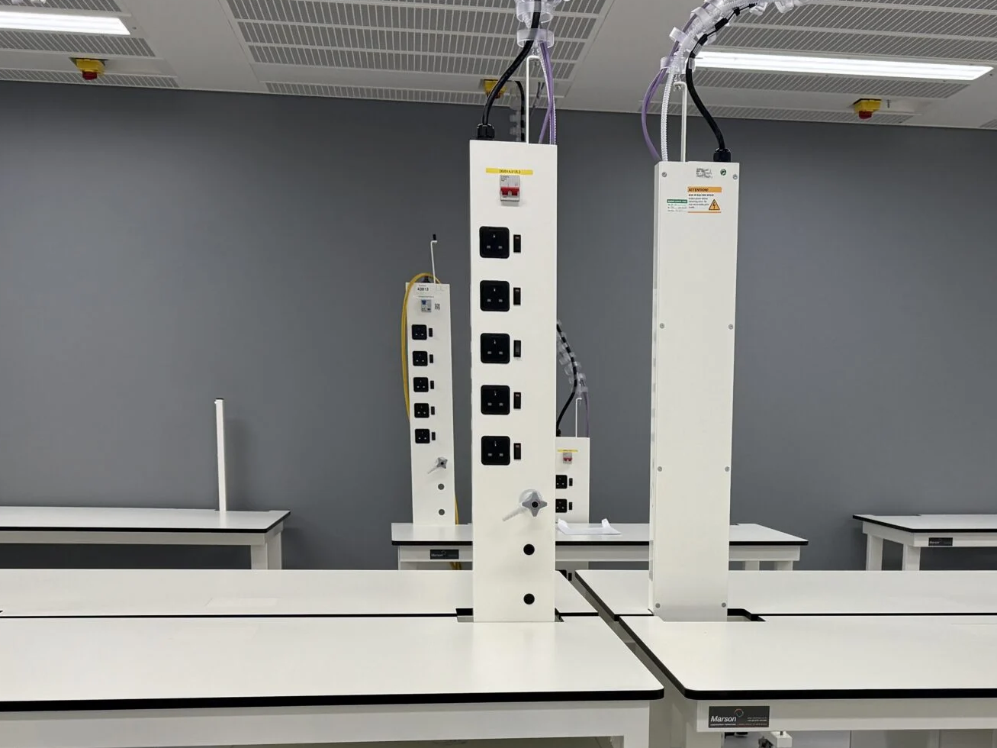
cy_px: 624
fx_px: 1354
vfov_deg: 30.0
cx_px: 623
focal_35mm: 47
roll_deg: -0.8
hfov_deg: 40.2
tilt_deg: -9.4
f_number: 1.78
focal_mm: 6.76
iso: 160
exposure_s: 1/240
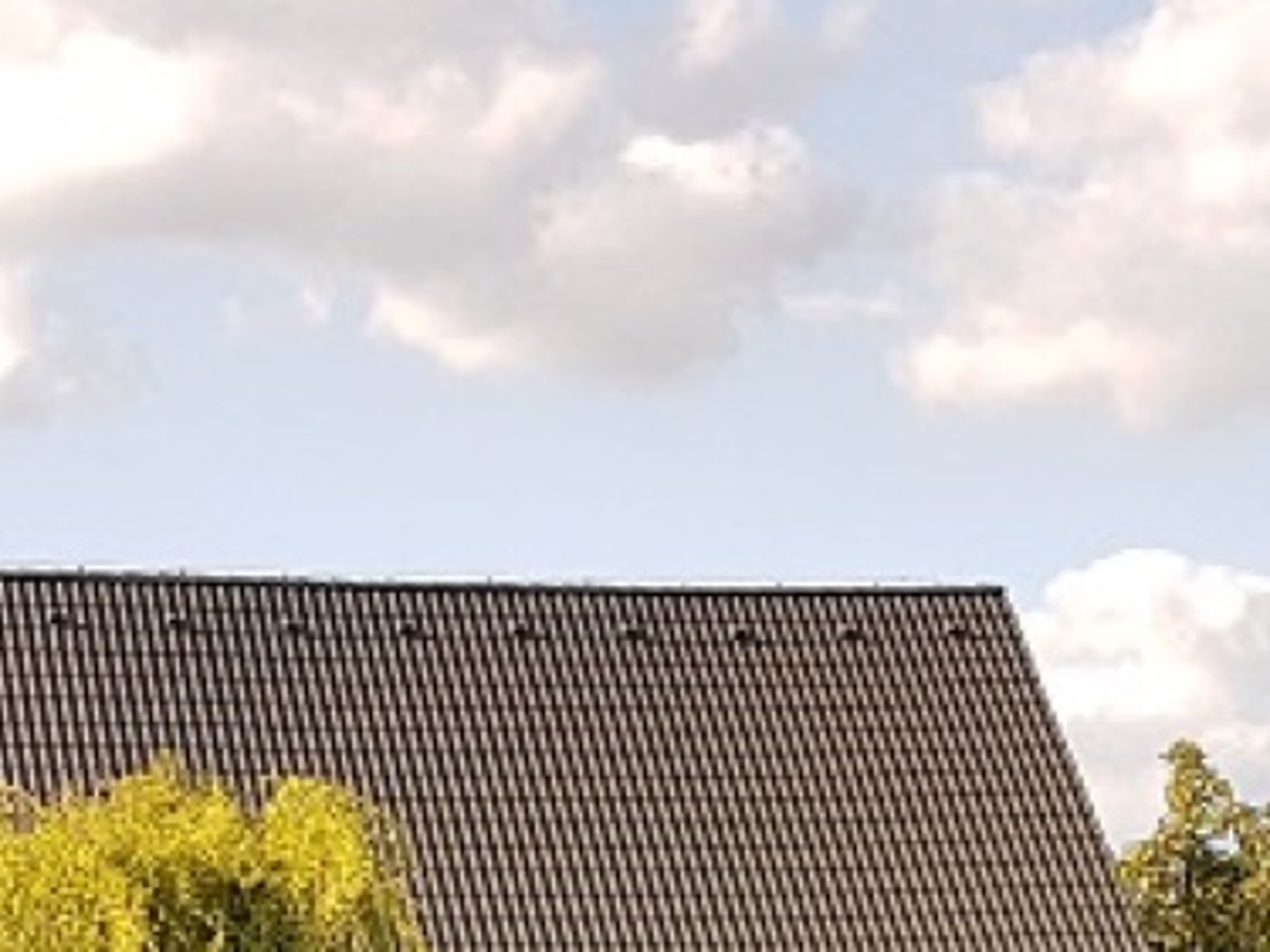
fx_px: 4071
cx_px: 599
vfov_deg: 12.6
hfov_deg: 17.7
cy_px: 1436
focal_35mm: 111
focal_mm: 4.2
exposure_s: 1/976
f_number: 1.7
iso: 40
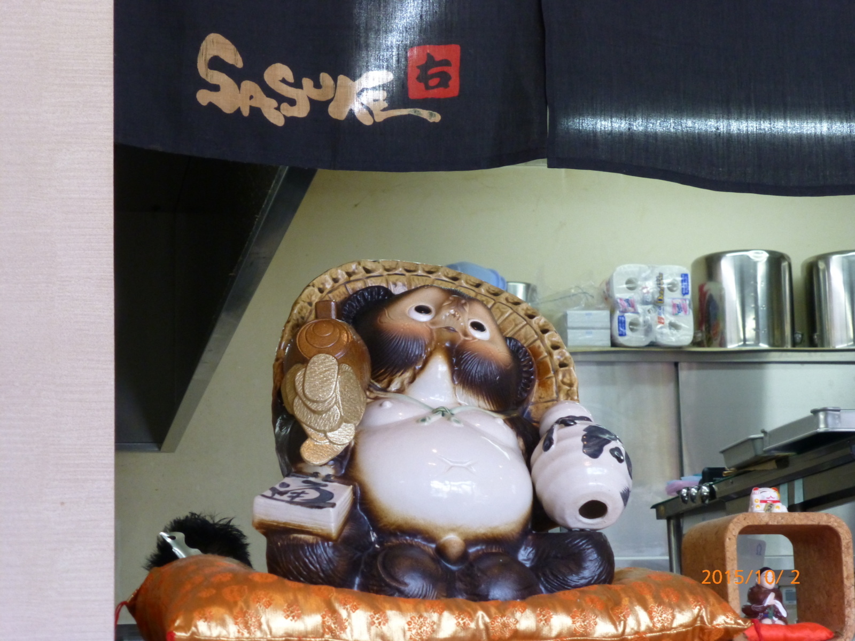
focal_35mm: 90
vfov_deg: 16.4
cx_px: 428
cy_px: 320
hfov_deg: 21.8
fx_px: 2223
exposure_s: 1/40
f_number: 5.2
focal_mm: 16.1
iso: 400
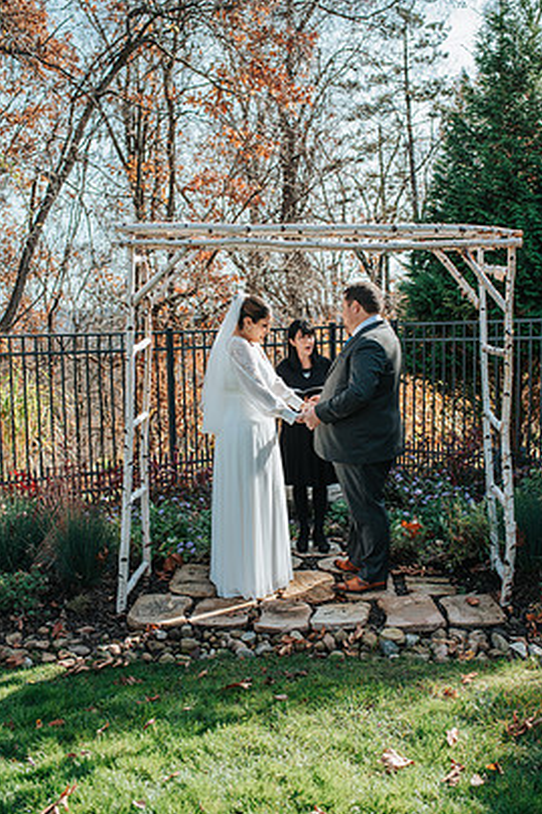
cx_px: 300
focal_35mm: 39
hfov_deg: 34.1
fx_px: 881
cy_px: 365
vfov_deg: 49.5
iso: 320
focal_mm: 35
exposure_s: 1/1250
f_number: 3.5
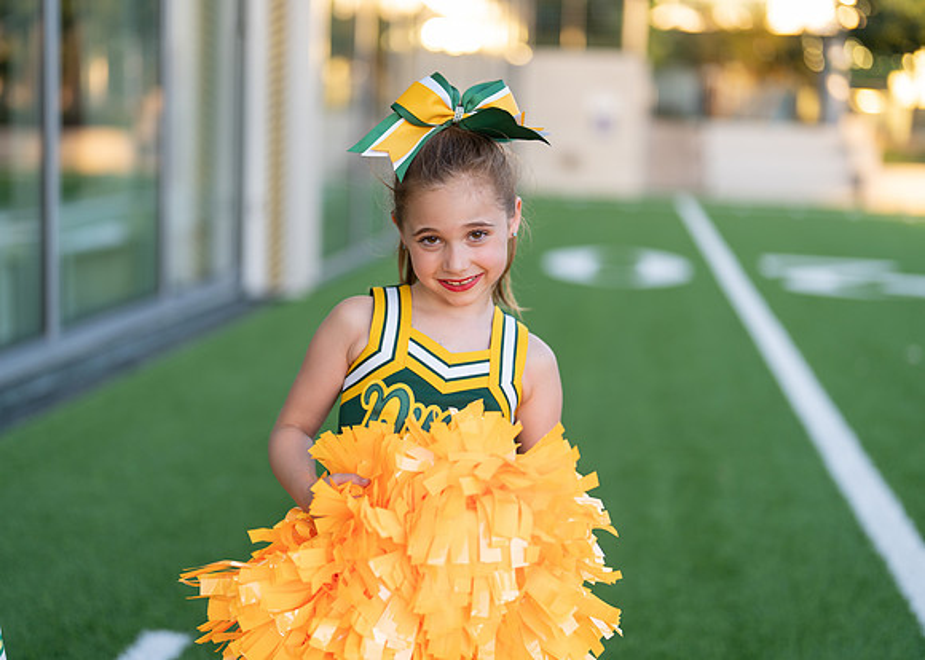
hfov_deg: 37.2
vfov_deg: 27.0
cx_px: 462
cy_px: 330
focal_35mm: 52
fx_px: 1376
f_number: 1.2
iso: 125
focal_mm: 50
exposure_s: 1/500
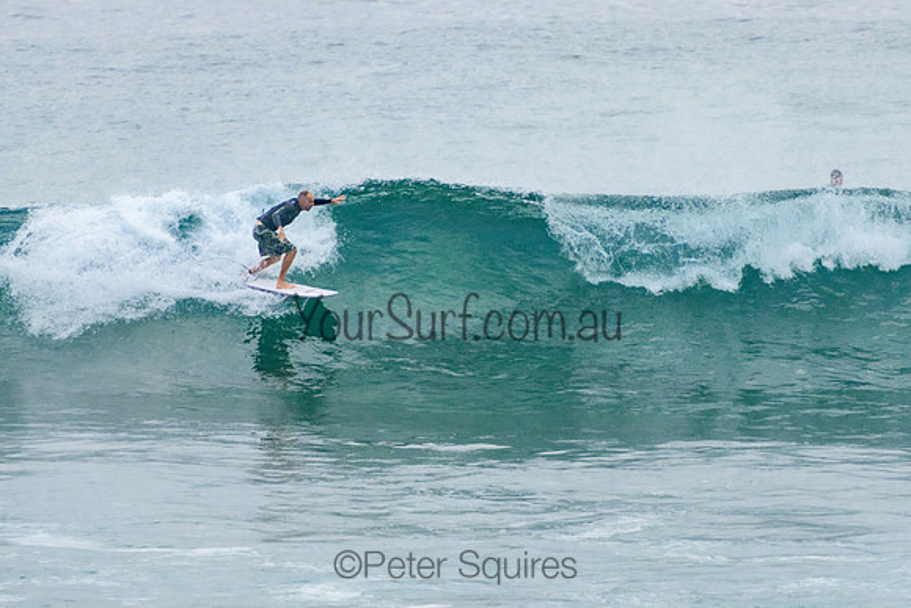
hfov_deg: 3.8
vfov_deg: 2.5
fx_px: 13906
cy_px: 233
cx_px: 530
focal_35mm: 549
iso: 500
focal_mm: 400
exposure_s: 1/1250
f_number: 5.6
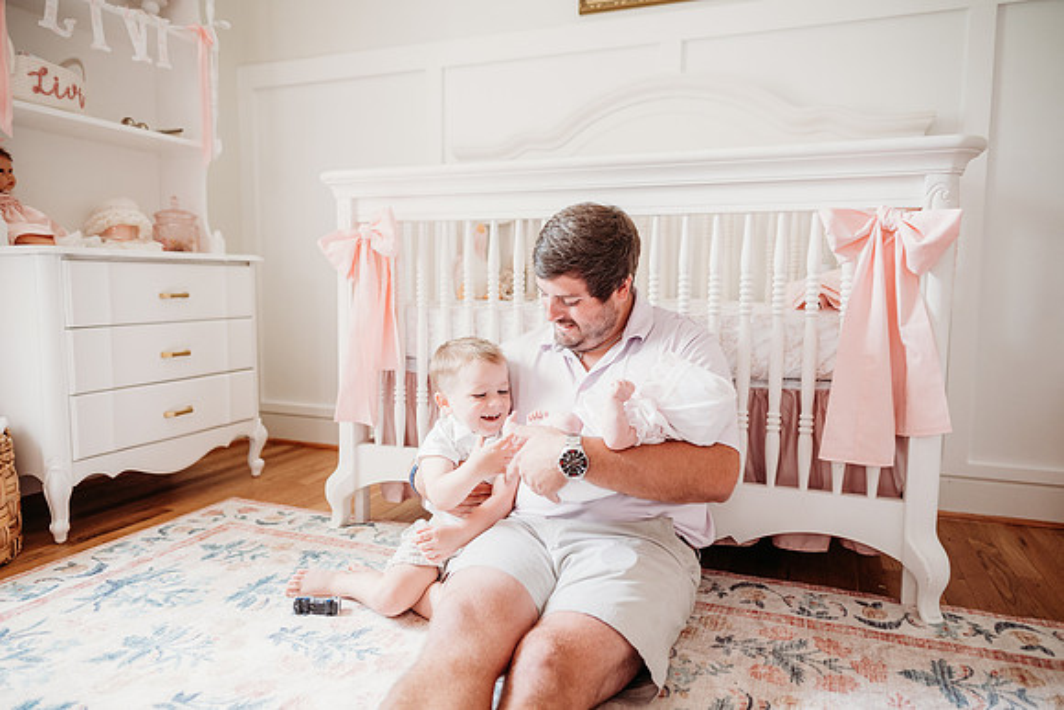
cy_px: 355
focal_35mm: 24
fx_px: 709
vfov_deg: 53.2
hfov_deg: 73.7
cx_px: 532
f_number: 2.8
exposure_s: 1/200
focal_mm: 24
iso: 1000
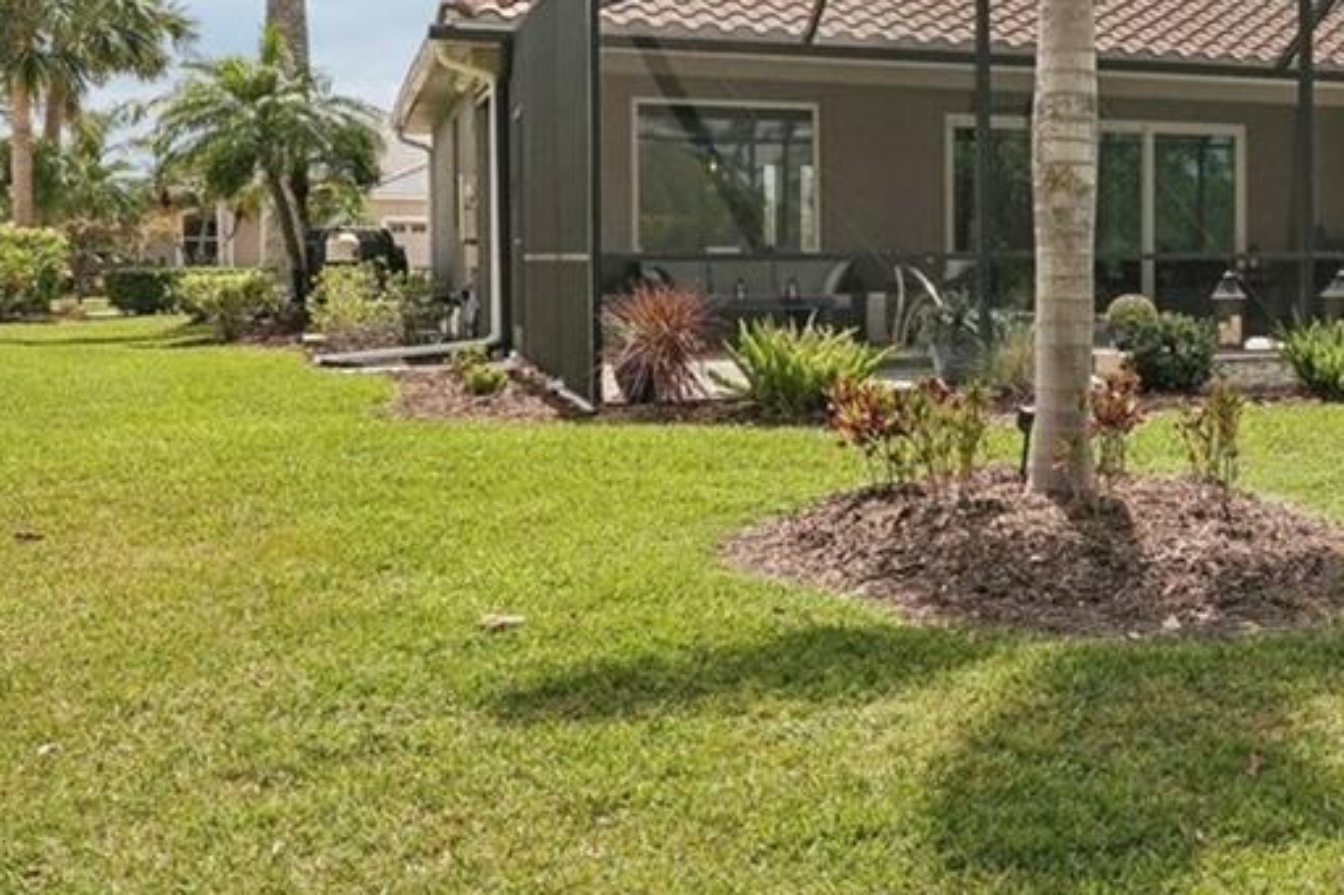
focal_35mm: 50
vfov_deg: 26.7
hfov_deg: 34.8
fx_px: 1866
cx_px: 1431
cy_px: 262
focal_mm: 16
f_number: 8
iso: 400
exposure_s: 1/800
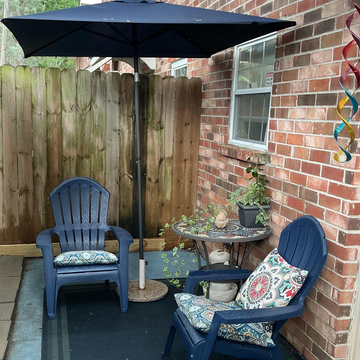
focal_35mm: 41
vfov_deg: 40.9
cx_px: 170
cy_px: 202
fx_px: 482
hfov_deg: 40.9
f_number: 1.8
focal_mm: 3
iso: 100
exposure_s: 1/60
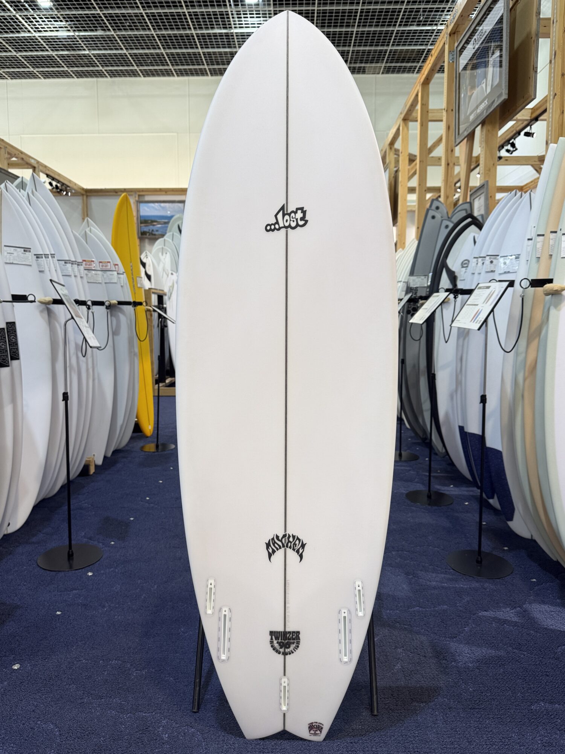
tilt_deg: -5.0
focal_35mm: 24
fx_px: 522
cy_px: 377
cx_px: 282
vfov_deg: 71.6
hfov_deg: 56.8
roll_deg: -0.6
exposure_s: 1/120
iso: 80
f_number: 1.78
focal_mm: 6.76
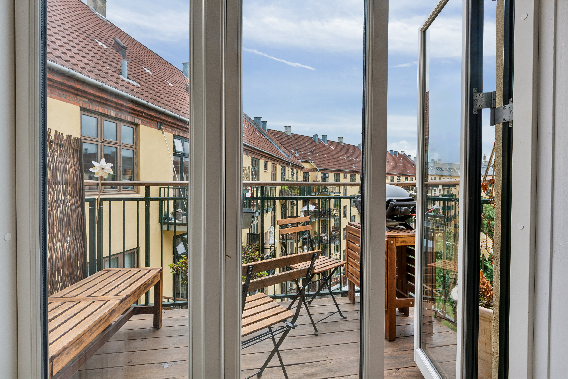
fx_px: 268
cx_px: 284
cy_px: 190
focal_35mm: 17
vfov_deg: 70.4
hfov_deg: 93.3
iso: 400
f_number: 13
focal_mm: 17
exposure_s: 1/160
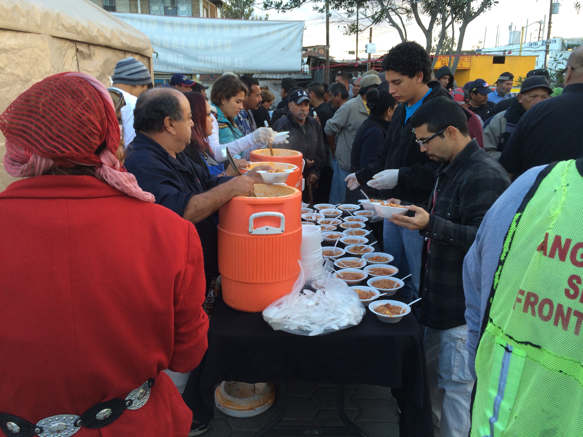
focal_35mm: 30
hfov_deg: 60.0
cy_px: 218
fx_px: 505
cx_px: 292
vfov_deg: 46.8
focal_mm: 4.12
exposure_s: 1/60
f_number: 2.2
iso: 50
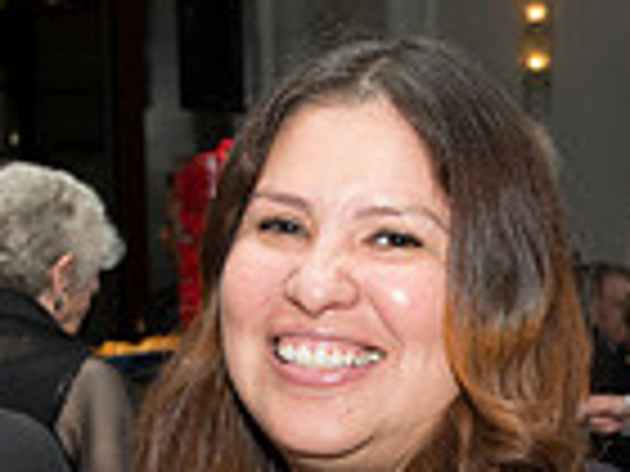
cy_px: 602
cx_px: 483
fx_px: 2785
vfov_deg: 9.5
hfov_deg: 12.9
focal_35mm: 153
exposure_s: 1/125
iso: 1000
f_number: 5.6
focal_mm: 34
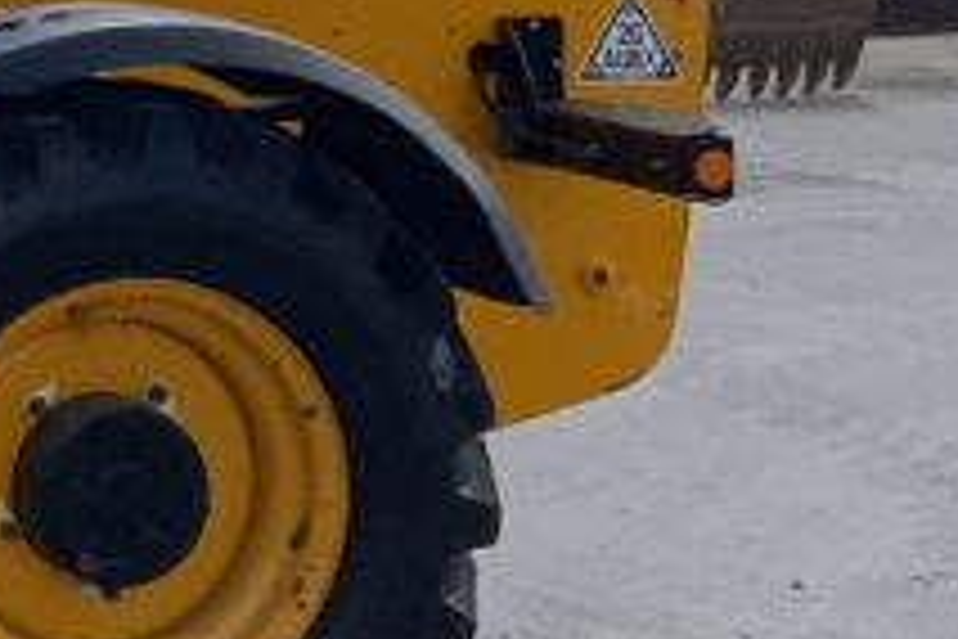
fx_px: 3858
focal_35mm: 145
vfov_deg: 9.3
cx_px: -783
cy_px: -176
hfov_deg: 12.8
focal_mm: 3
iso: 20
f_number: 1.8
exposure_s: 1/2427
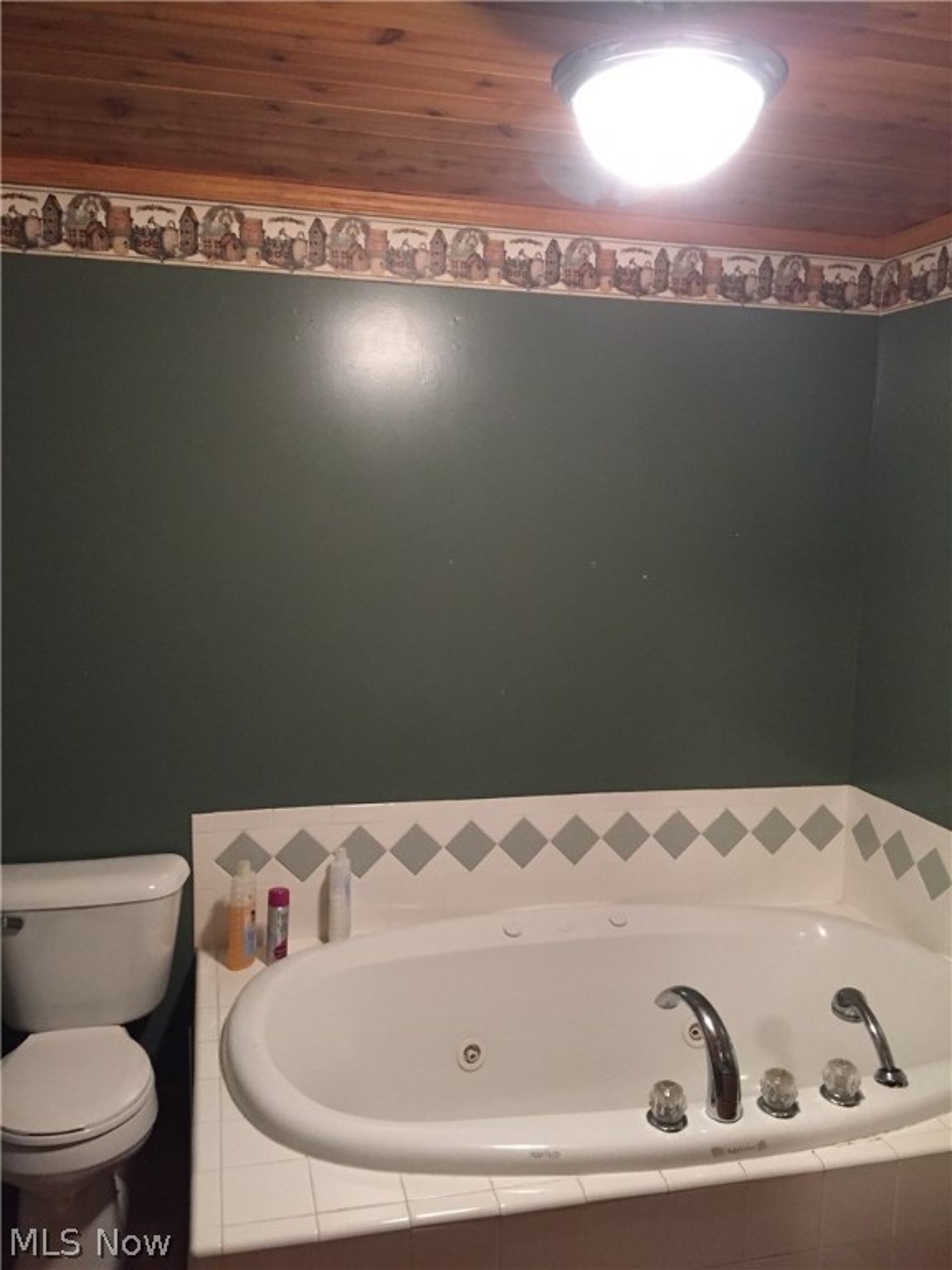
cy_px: 635
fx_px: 1063
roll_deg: -1.3
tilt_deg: -6.6
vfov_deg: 61.7
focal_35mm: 29
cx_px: 476
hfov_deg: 48.2
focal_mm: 4.15
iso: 250
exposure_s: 1/15
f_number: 2.2
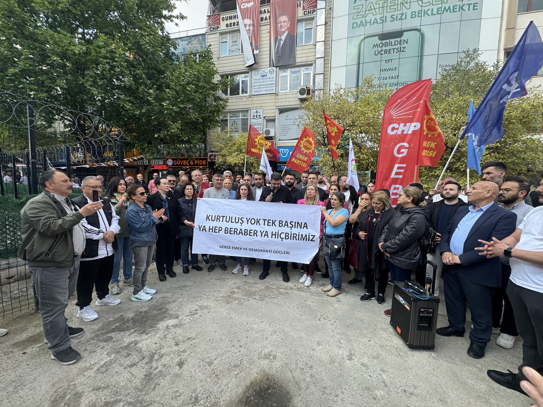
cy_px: 204
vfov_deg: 85.7
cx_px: 272
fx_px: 220
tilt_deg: -4.7
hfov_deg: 102.1
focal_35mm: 14
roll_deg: -0.6
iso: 40
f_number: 2.2
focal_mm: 2.22
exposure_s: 1/453
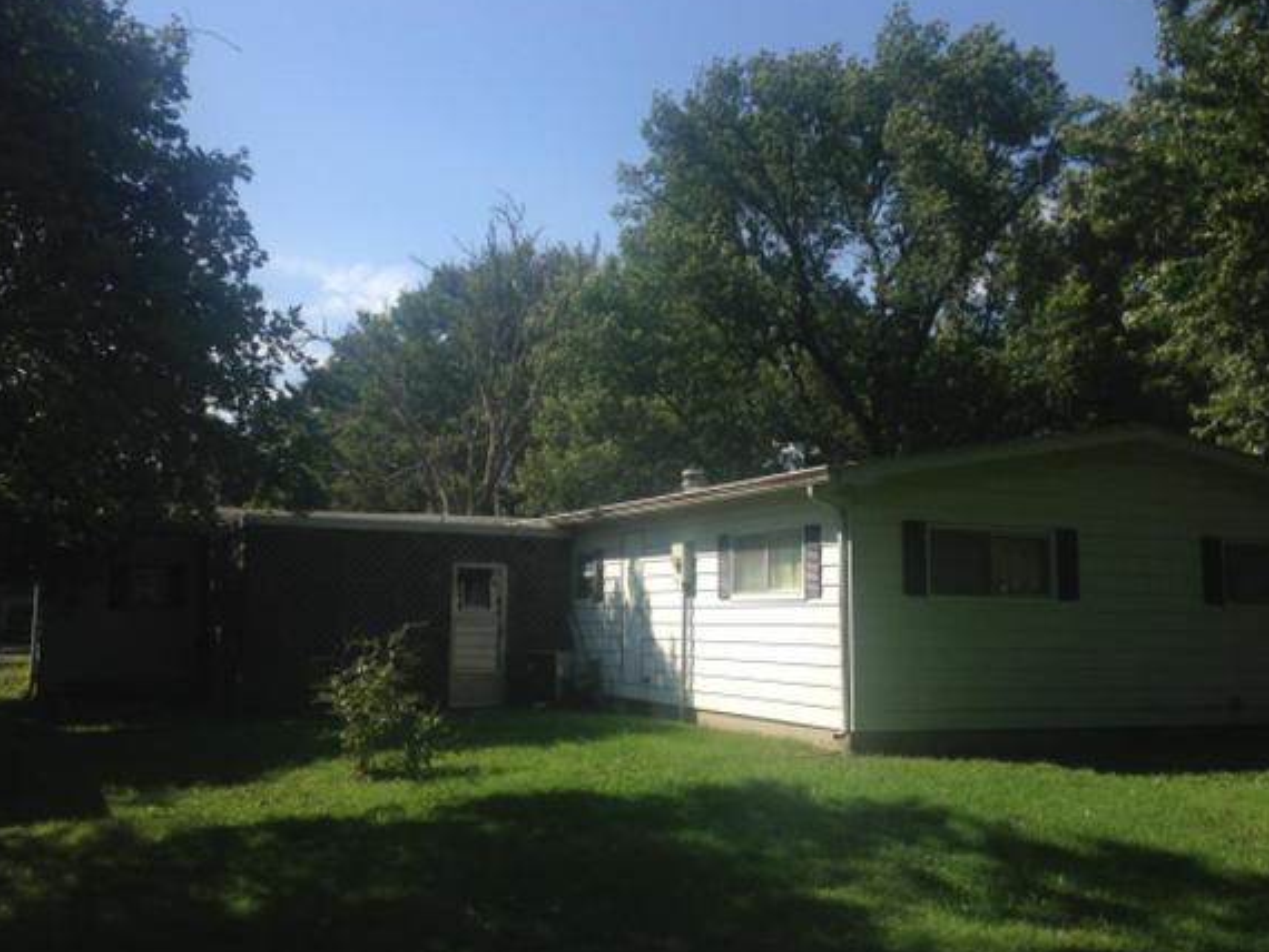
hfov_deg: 50.1
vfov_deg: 38.7
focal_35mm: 37
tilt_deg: +5.6
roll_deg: -1.4
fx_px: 1357
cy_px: 469
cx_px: 616
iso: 50
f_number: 2.4
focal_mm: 4.12
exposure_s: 1/1506
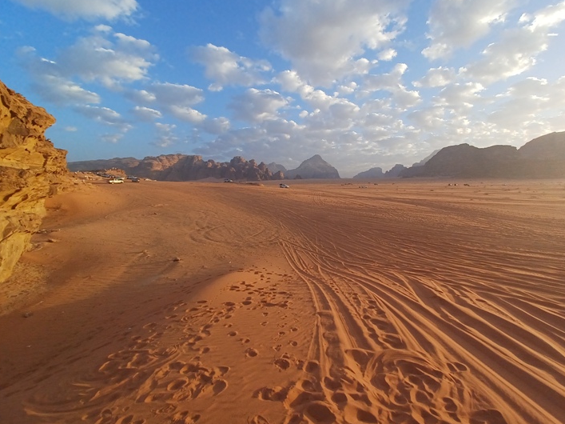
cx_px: 314
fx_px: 245
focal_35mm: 15
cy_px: 183
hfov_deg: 97.8
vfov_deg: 81.3
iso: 40
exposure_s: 1/520
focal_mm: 1.42
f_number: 2.2
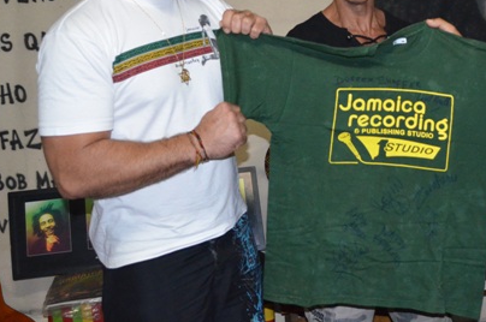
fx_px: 755
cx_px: 354
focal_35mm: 56
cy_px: 90
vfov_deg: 23.9
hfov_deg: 35.0
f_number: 3.8
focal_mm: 20
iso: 3200
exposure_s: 1/60
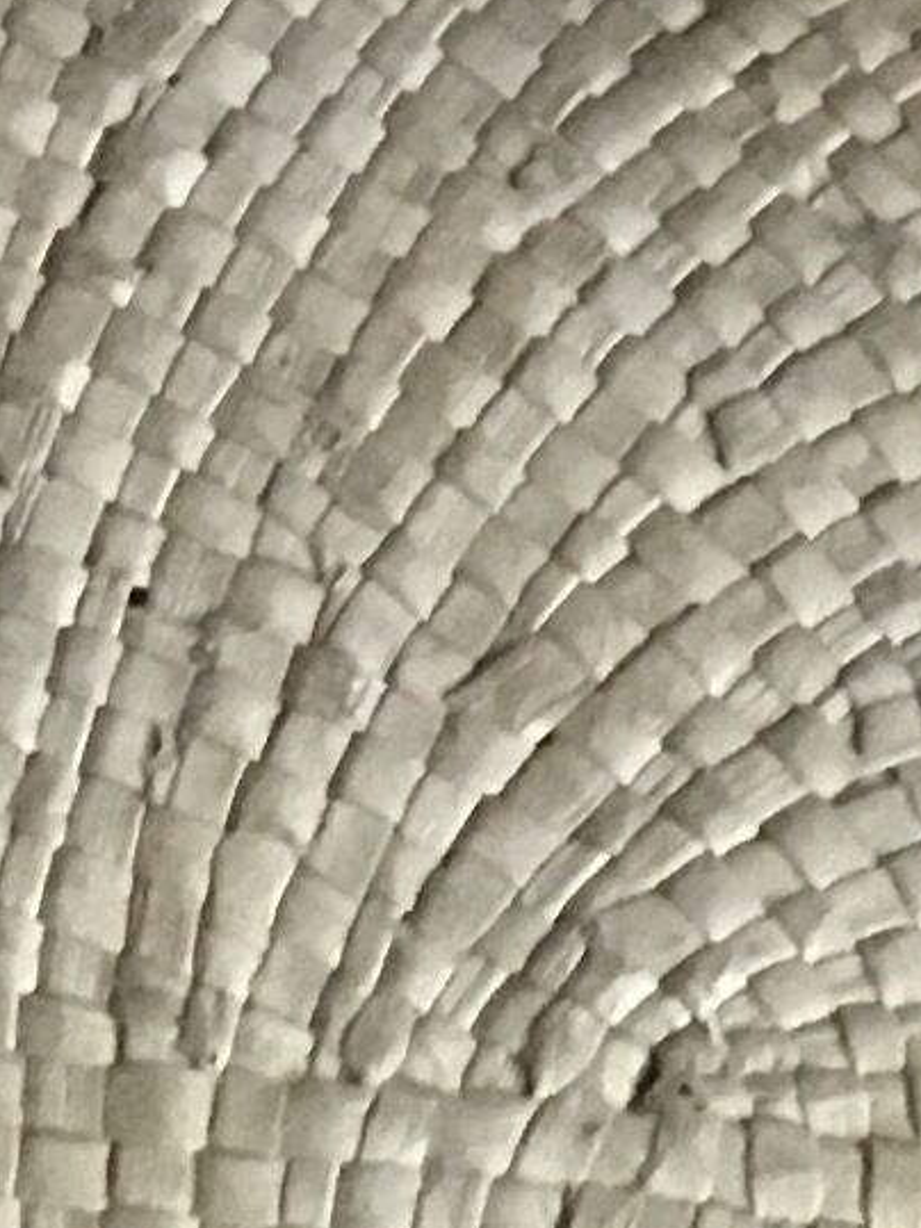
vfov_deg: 7.6
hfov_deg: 6.7
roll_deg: -1.8
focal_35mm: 217
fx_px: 7701
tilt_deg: -38.2
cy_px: -2893
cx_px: -460
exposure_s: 1/17
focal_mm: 4.15
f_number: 2.2
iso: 250
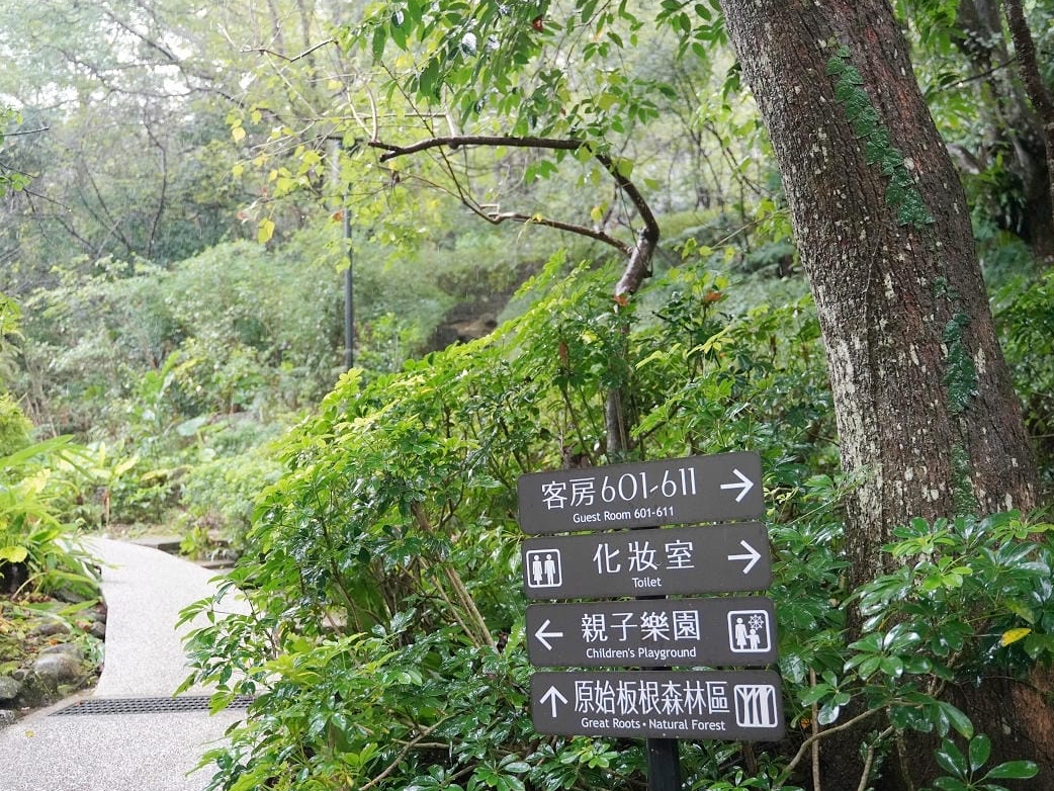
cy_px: 400
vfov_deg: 45.5
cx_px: 486
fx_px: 944
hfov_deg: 58.3
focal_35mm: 31
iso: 5000
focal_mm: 28
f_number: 2.8
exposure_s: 1/160
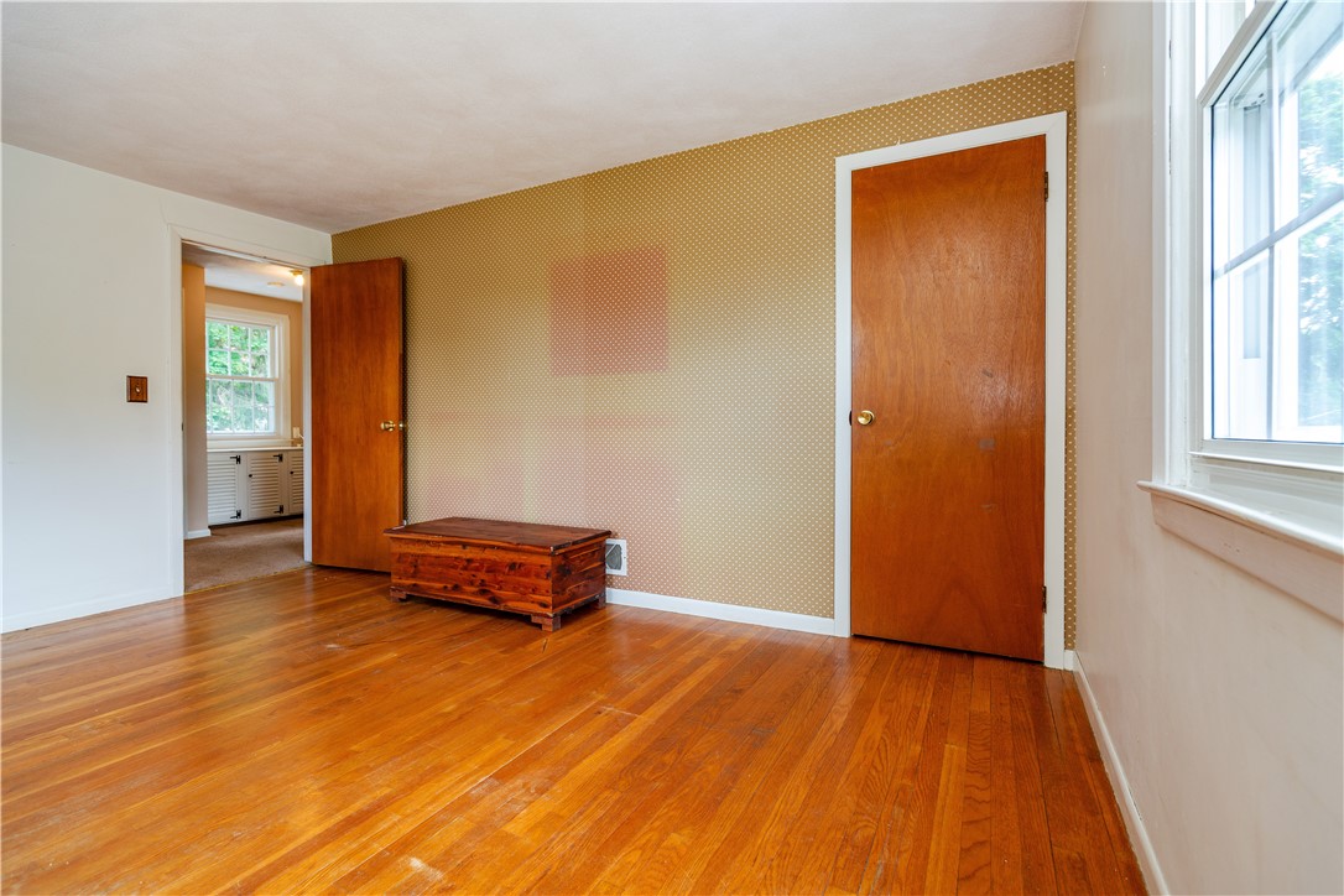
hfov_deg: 96.7
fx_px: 597
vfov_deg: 73.7
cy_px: 448
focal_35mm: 16
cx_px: 672
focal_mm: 16
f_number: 6.3
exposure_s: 1/5
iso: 100
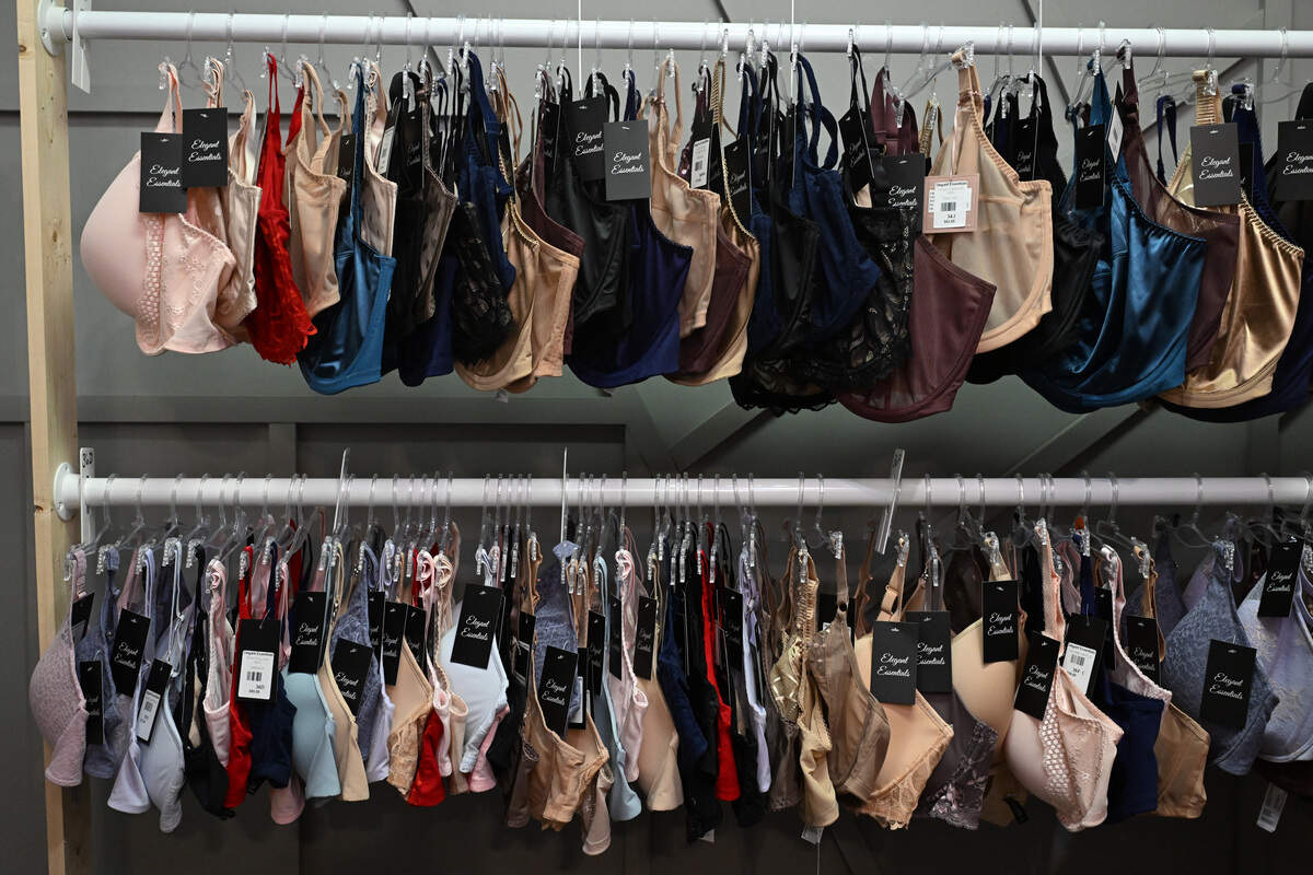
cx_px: 656
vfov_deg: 35.1
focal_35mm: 38
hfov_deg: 50.7
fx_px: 1386
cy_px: 438
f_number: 4
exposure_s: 1/125
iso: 4000
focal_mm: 38
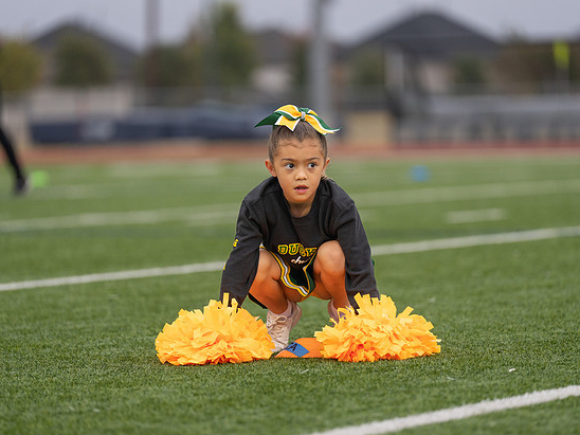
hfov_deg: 9.1
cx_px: 303
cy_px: 217
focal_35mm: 218
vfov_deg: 6.8
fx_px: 3653
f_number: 2.8
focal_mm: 200
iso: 640
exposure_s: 1/1000
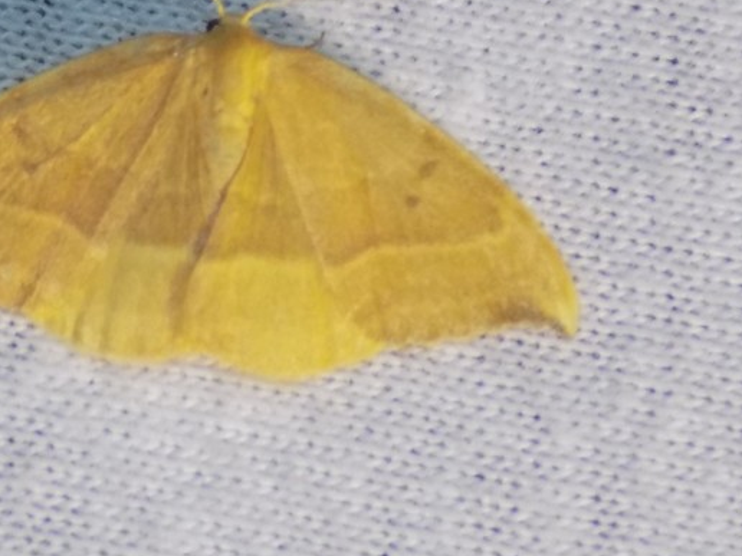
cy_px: 168
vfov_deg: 7.6
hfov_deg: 10.1
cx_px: 165
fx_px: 4180
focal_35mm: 195
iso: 200
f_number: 4.8
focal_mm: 20.9
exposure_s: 1/30
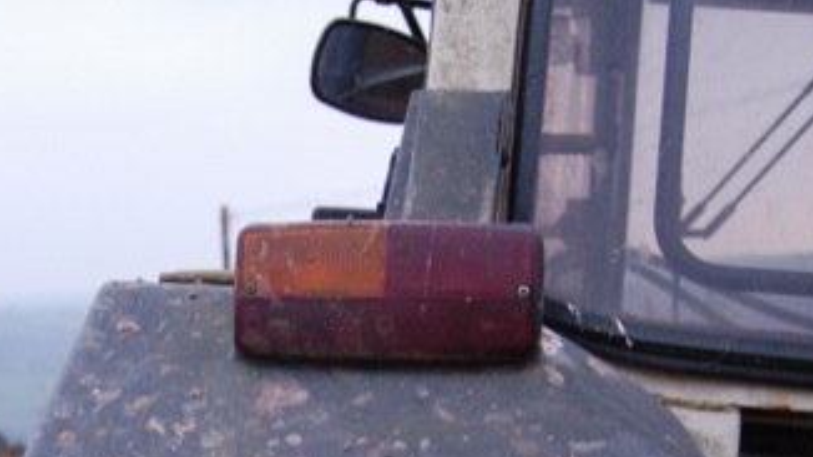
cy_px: 483
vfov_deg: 15.9
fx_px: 1594
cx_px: 165
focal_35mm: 74
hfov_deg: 28.0
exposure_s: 1/20
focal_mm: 24
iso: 1600
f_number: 4
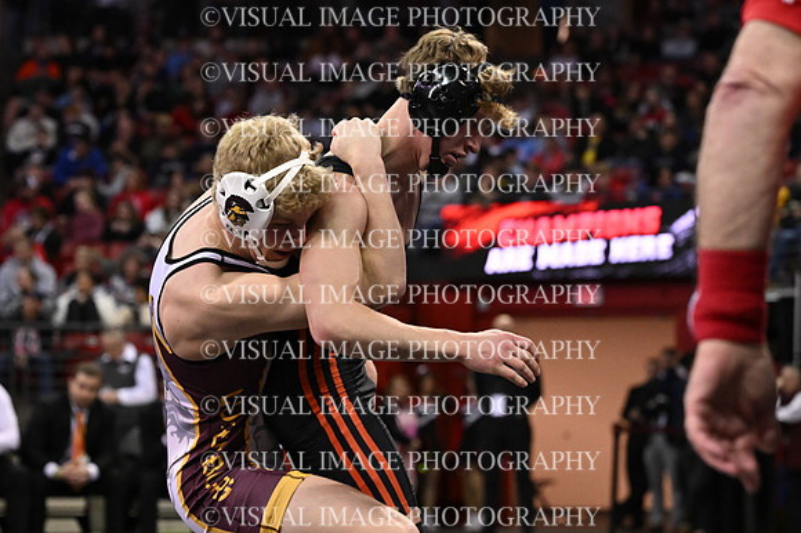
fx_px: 2335
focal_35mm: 105
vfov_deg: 13.0
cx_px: 400
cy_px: 266
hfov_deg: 19.5
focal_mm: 70
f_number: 3.2
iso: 4000
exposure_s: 1/1000
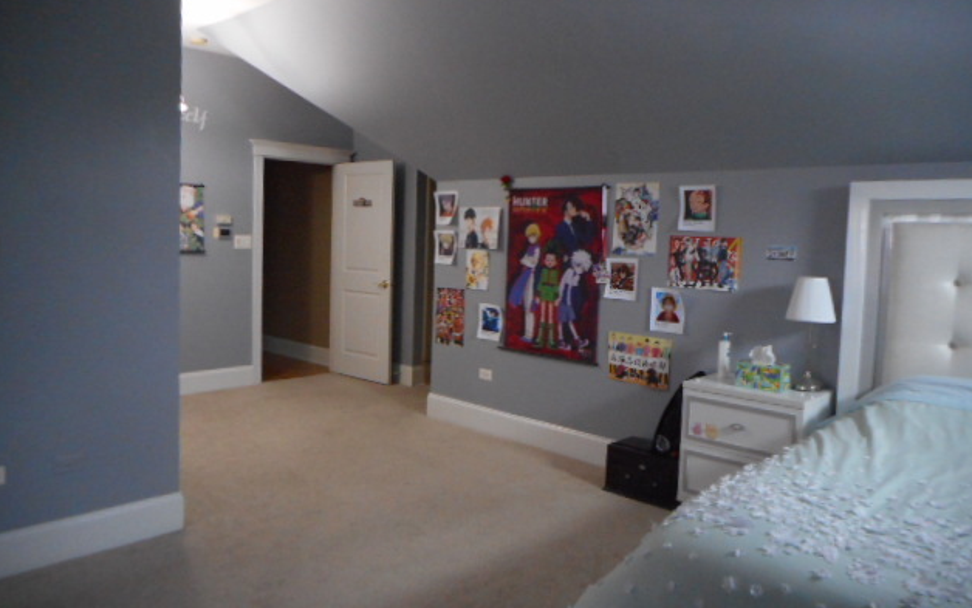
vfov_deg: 46.0
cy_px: 286
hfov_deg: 68.4
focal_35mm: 27
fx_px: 715
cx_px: 489
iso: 500
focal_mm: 4.5
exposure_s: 1/15
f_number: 3.7
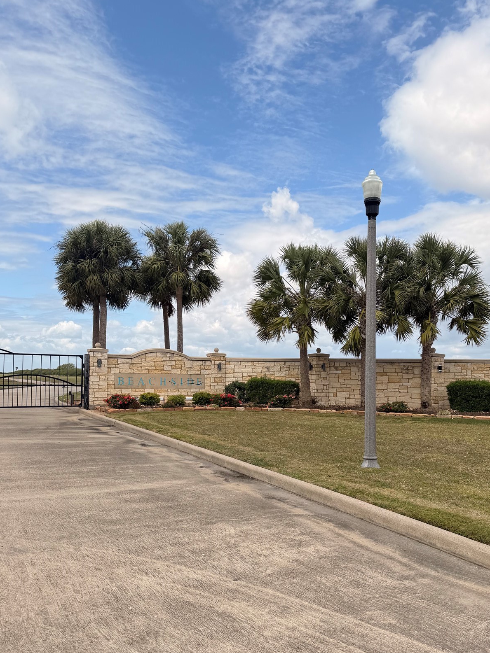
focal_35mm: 31
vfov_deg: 58.1
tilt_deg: -0.5
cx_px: 301
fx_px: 585
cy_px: 374
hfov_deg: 45.1
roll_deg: -1.6
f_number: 1.78
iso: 80
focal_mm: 6.76
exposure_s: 1/5319
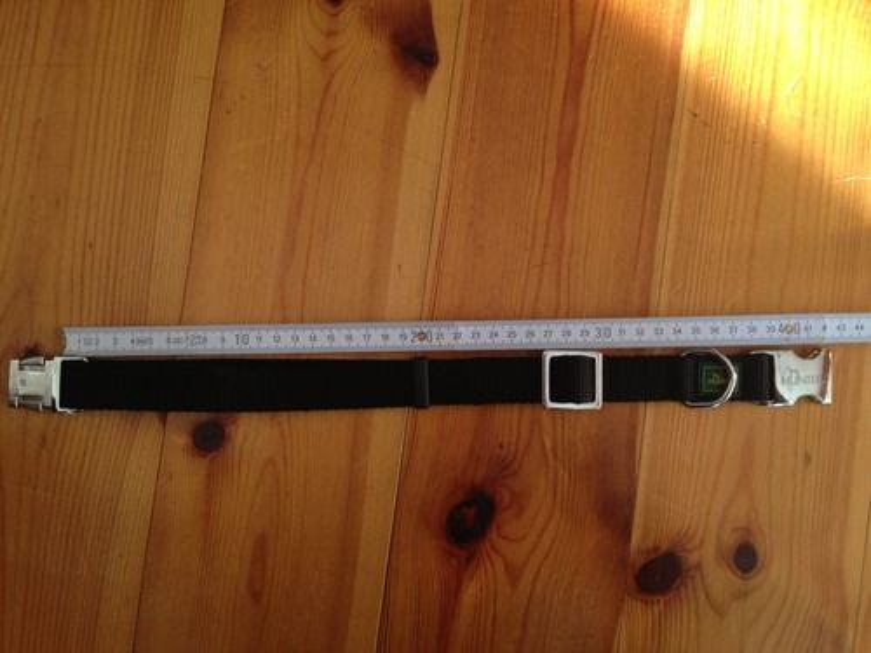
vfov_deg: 40.7
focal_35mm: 35
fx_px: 881
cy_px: 326
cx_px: 436
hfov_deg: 52.6
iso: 160
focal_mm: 4.28
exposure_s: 1/20
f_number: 2.4
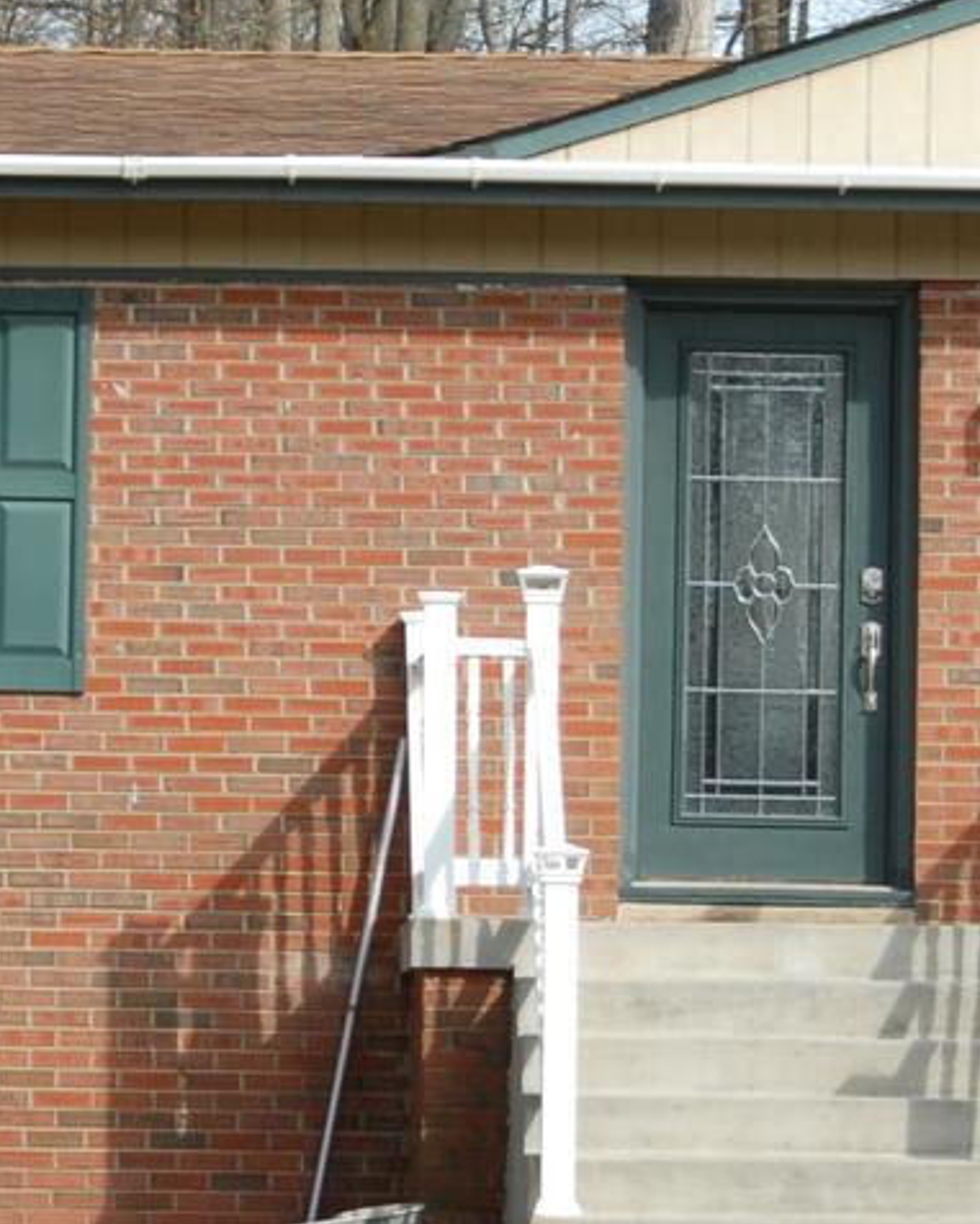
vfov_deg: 6.1
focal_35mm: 315
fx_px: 11417
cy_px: 496
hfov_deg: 4.9
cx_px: 239
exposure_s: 1/200
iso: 125
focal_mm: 52
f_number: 7.1
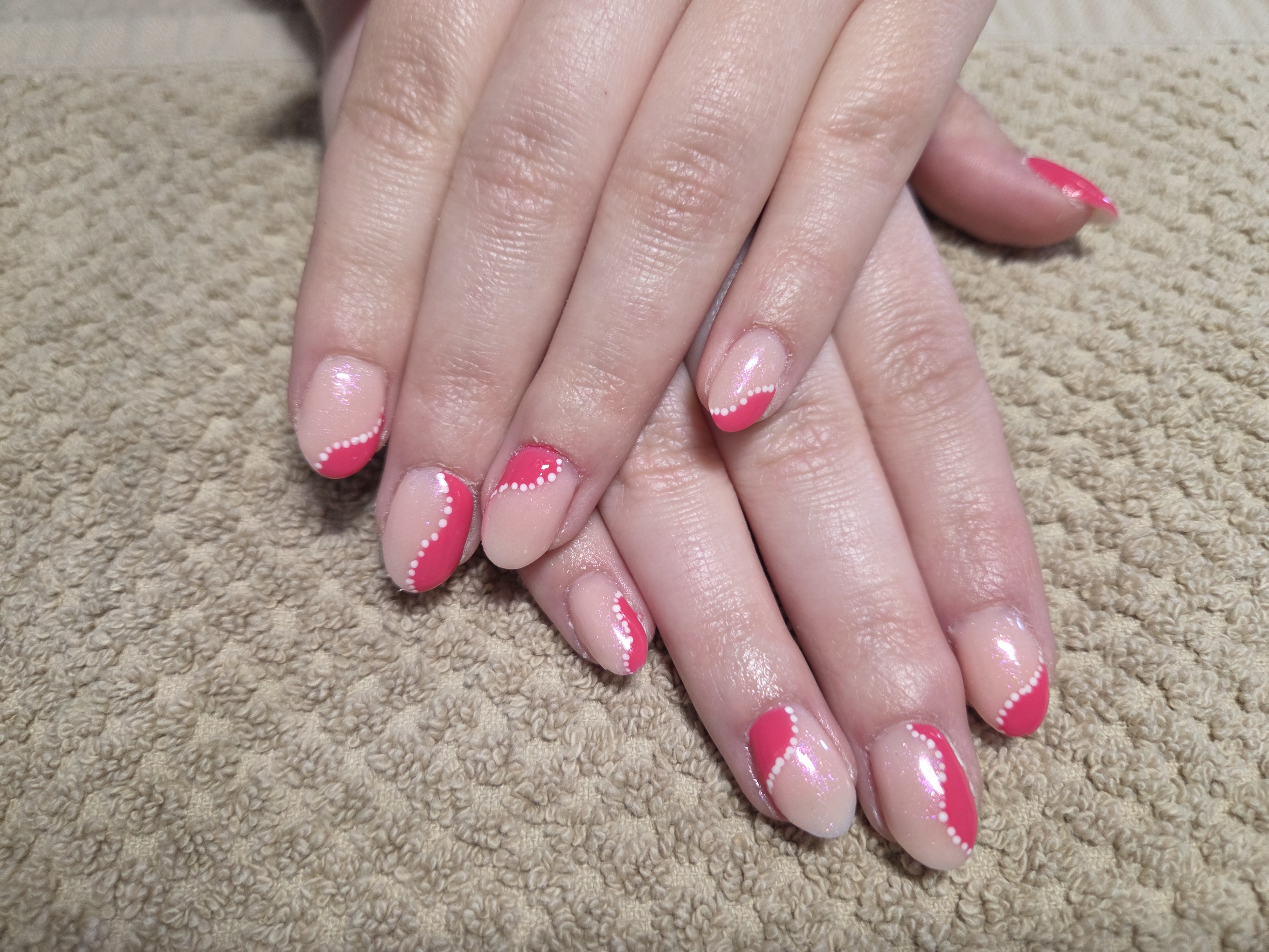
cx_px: 634
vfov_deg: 58.9
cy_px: 476
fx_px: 843
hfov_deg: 73.9
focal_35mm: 23
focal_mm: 5.4
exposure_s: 1/120
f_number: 1.8
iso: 125
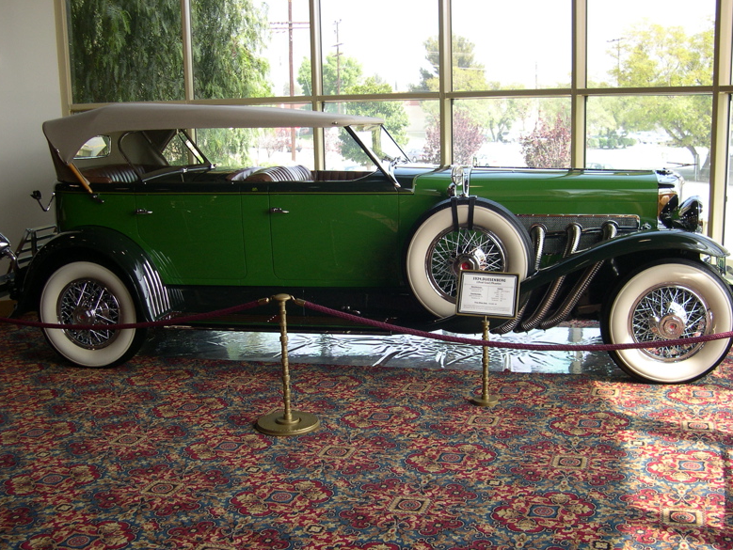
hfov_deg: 47.8
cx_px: 364
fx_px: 826
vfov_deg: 36.8
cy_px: 276
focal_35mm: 39
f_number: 2.8
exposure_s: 1/131
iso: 100
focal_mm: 8
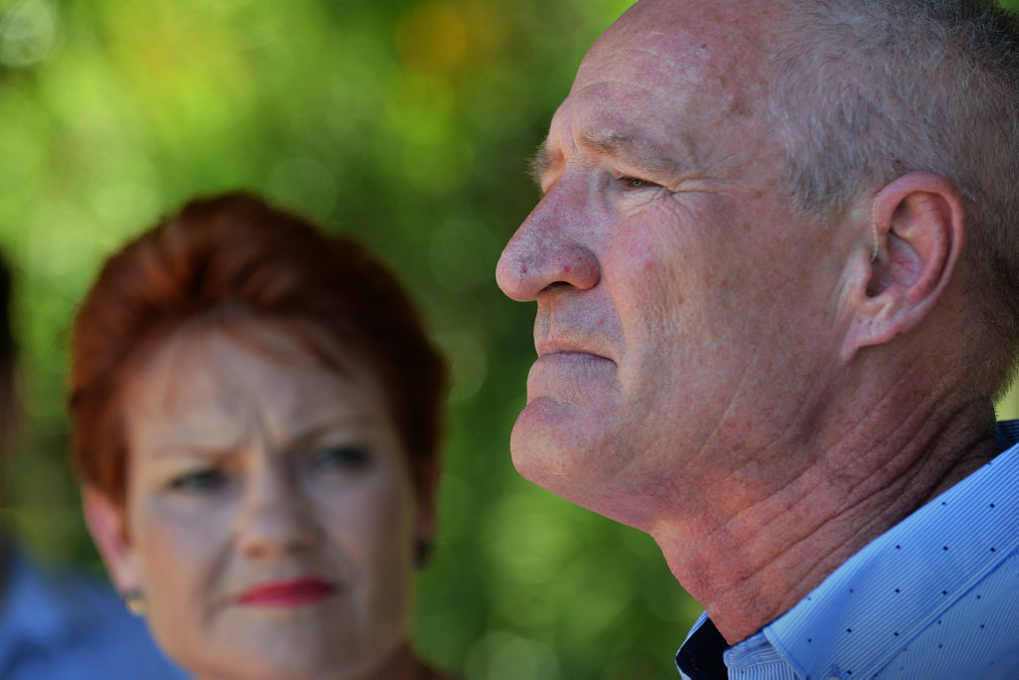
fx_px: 3540
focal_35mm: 125
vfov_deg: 11.0
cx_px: 510
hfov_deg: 16.4
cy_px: 340
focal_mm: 125
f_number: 5
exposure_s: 1/1600
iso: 800
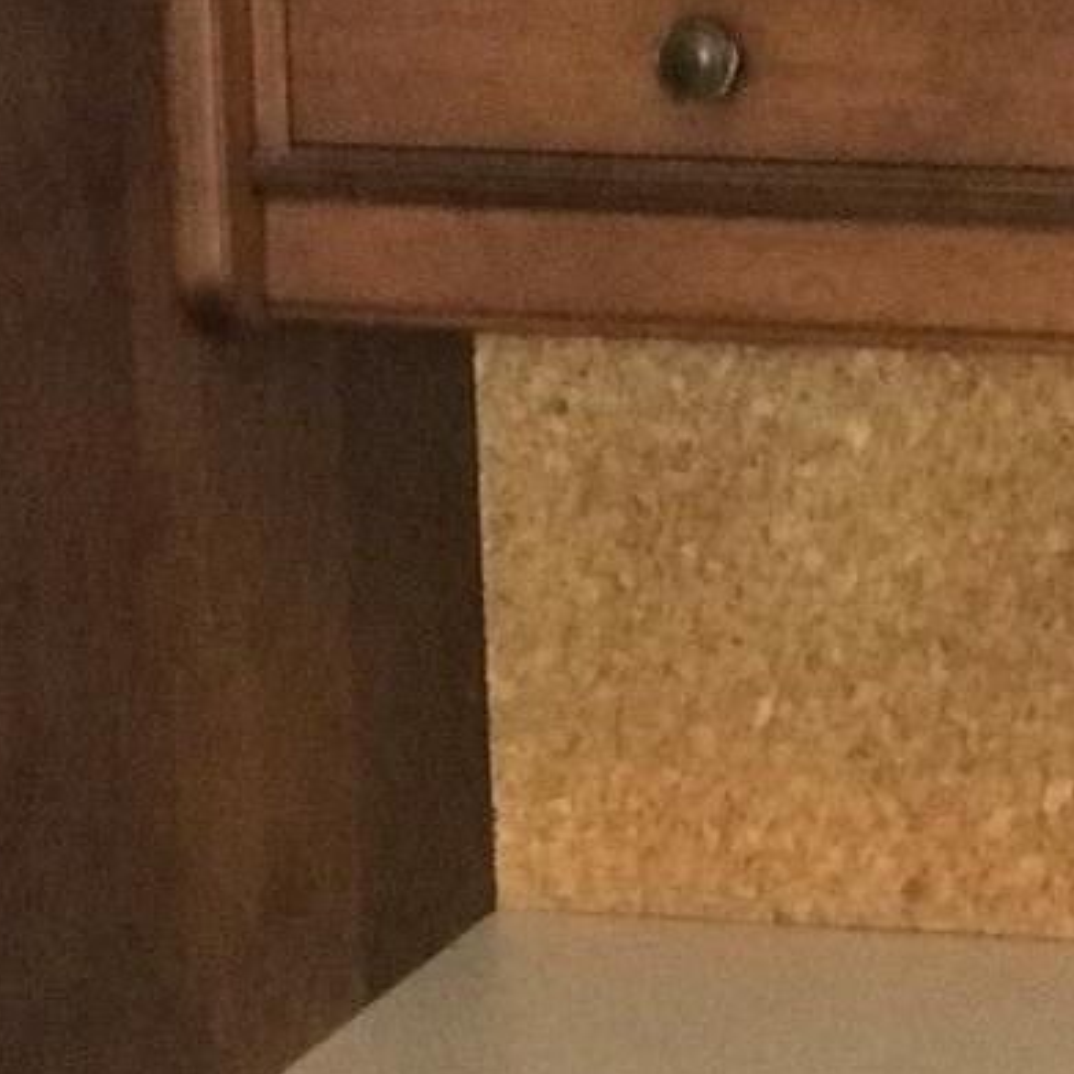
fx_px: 6950
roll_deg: +0.5
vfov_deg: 8.8
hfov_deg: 8.7
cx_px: 1538
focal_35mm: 198
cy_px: 209
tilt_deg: -8.7
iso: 1000
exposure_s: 1/60
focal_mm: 6.6
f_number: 2.8
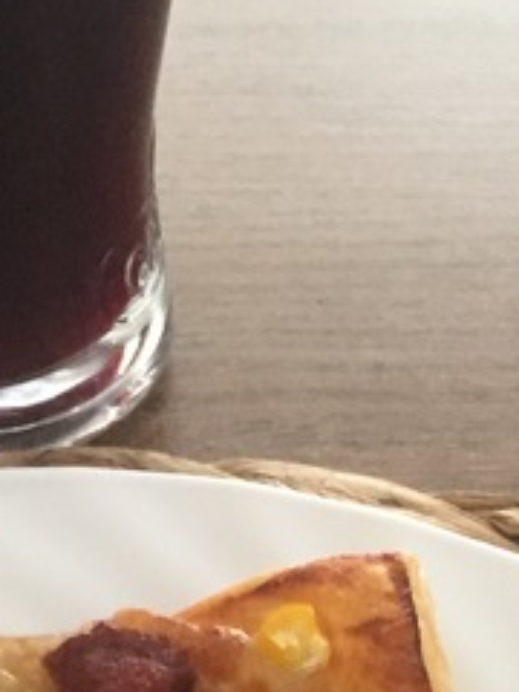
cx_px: 75
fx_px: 2219
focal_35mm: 111
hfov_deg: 13.3
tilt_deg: -59.3
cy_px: 1300
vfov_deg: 15.0
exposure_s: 1/33
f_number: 2.2
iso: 250
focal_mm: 4.15
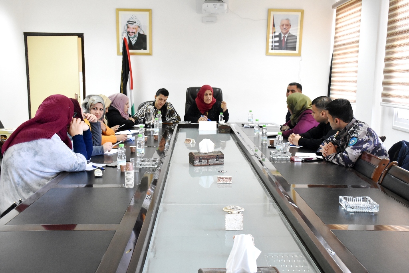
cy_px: 136
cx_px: 204
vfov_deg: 33.1
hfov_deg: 47.9
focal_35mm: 40
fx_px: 460
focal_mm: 27
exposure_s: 1/100
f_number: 7.1
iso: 4500
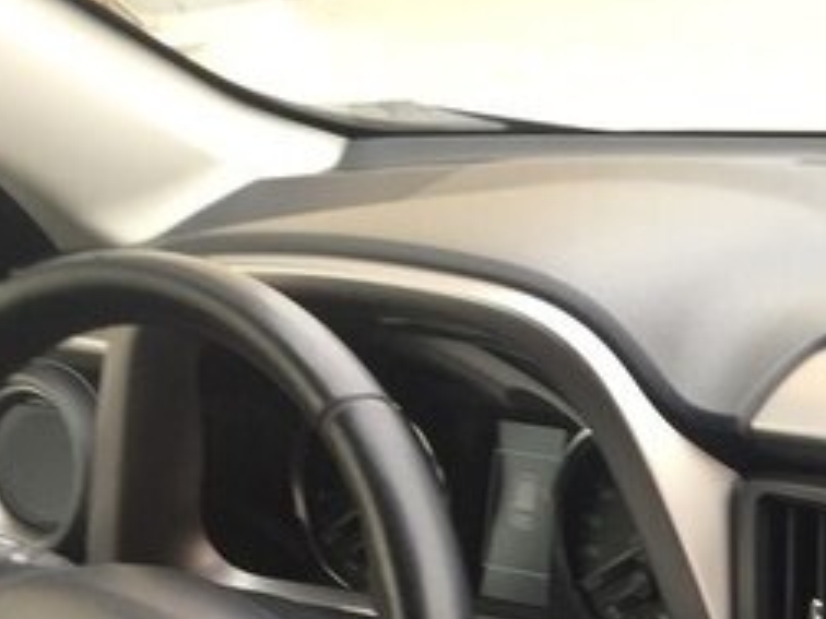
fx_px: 1813
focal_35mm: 76
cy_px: 801
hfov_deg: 24.1
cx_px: 888
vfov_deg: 18.1
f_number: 2.2
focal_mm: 4.15
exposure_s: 1/100
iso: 50
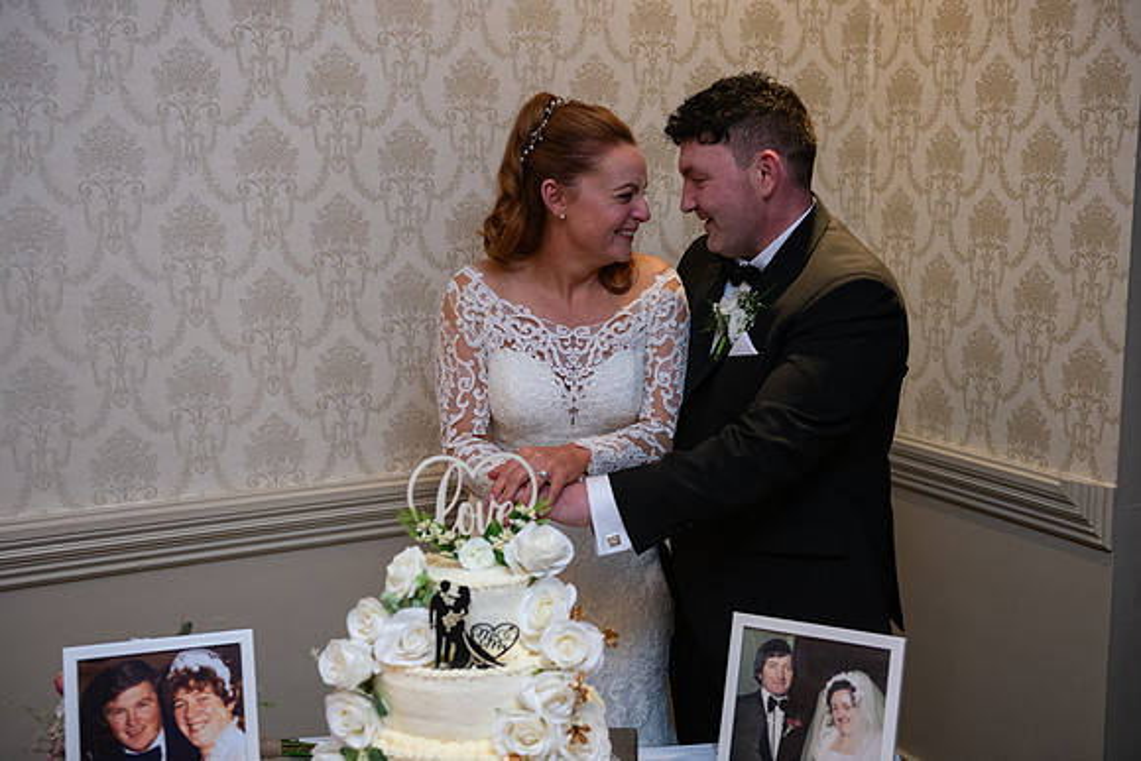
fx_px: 1445
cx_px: 570
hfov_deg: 43.1
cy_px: 367
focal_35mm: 46
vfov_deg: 29.5
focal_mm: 44
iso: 1000
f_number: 3.5
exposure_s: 1/160
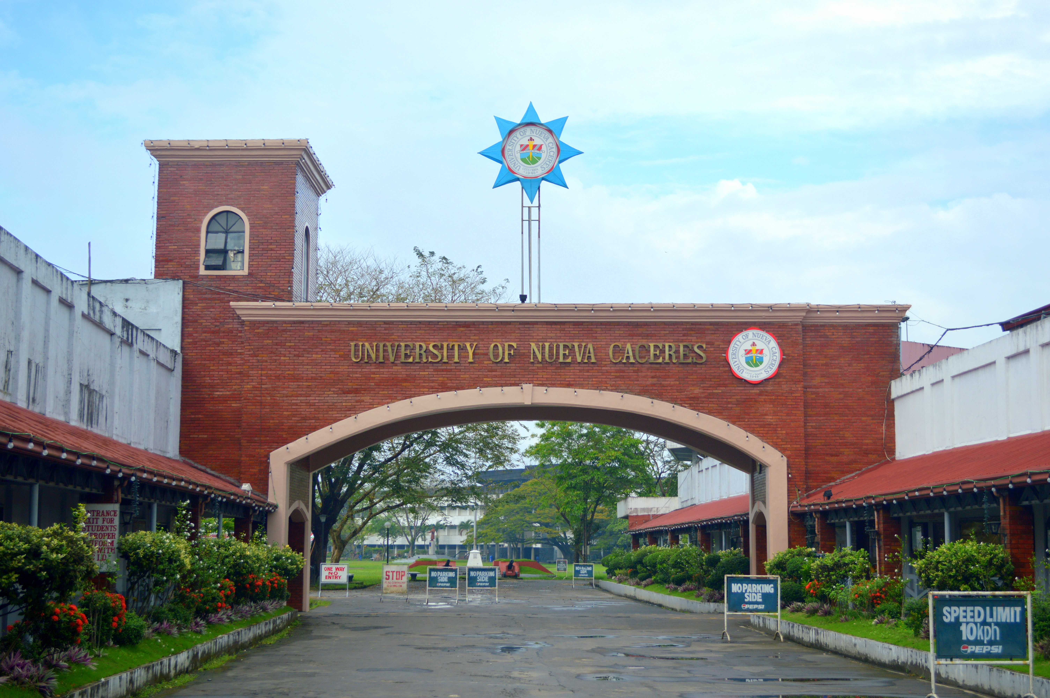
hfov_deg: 41.1
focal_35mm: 48
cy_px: 349
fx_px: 1399
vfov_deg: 28.0
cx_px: 525
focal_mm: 32
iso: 100
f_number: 4.8
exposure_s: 1/250
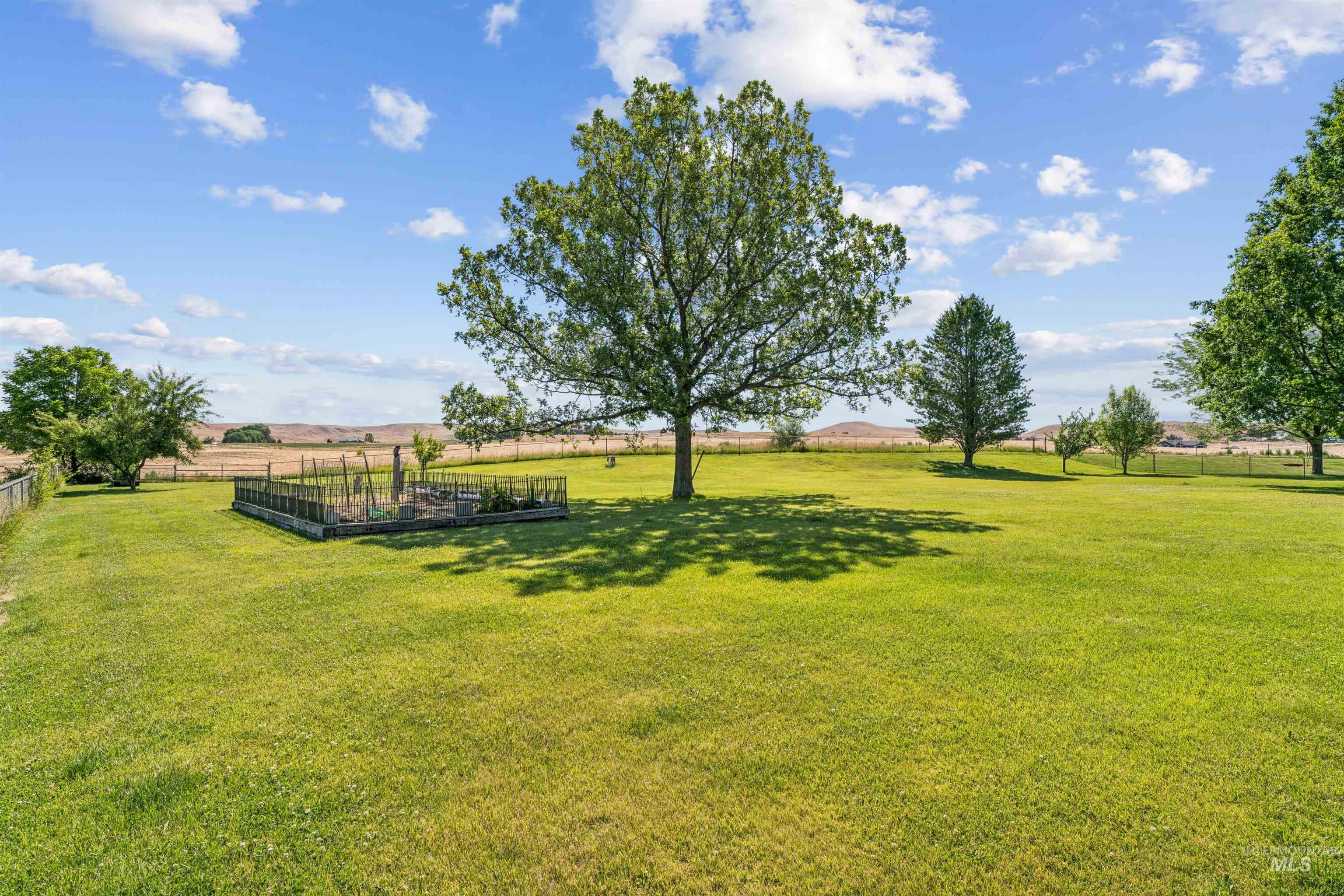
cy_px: 448
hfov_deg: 89.7
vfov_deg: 67.1
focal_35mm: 18
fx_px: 676
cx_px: 672
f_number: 13
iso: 400
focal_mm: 18.1
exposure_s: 1/320
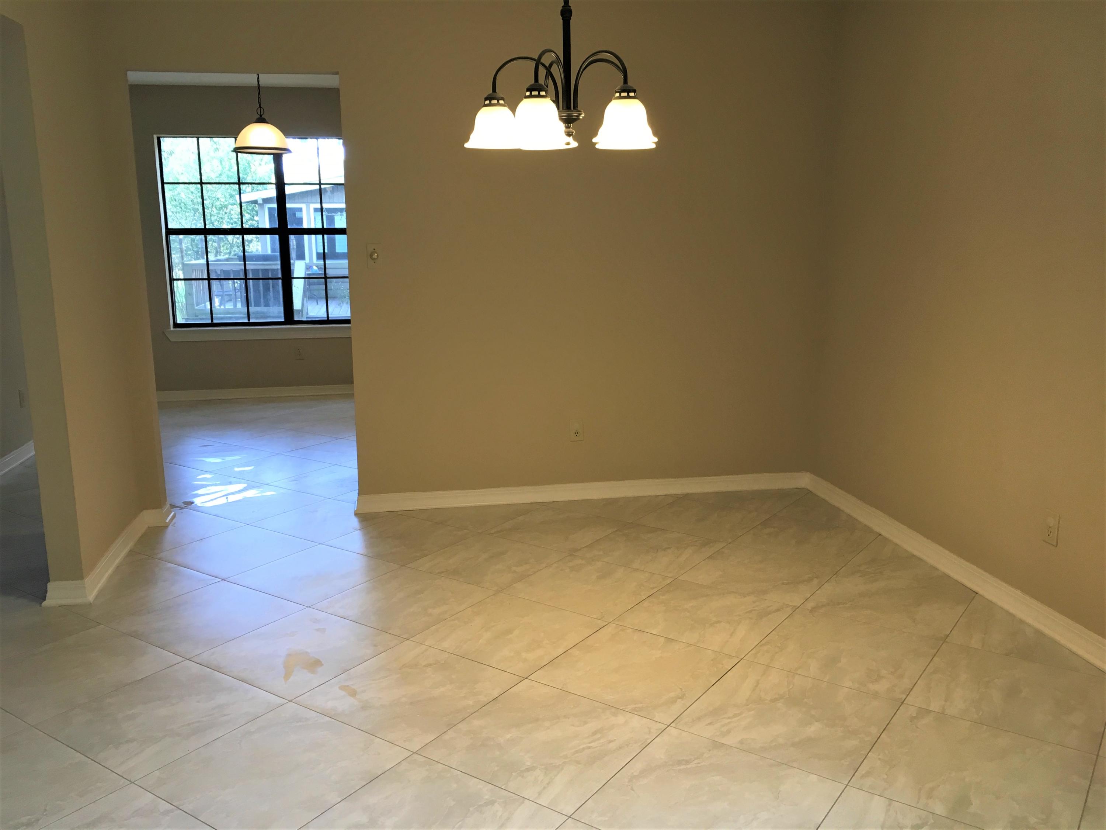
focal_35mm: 29
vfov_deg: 48.2
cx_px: 553
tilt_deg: -11.2
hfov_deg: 61.7
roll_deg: +0.3
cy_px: 415
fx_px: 927
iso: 32
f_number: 2.2
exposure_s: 1/40
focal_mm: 4.15
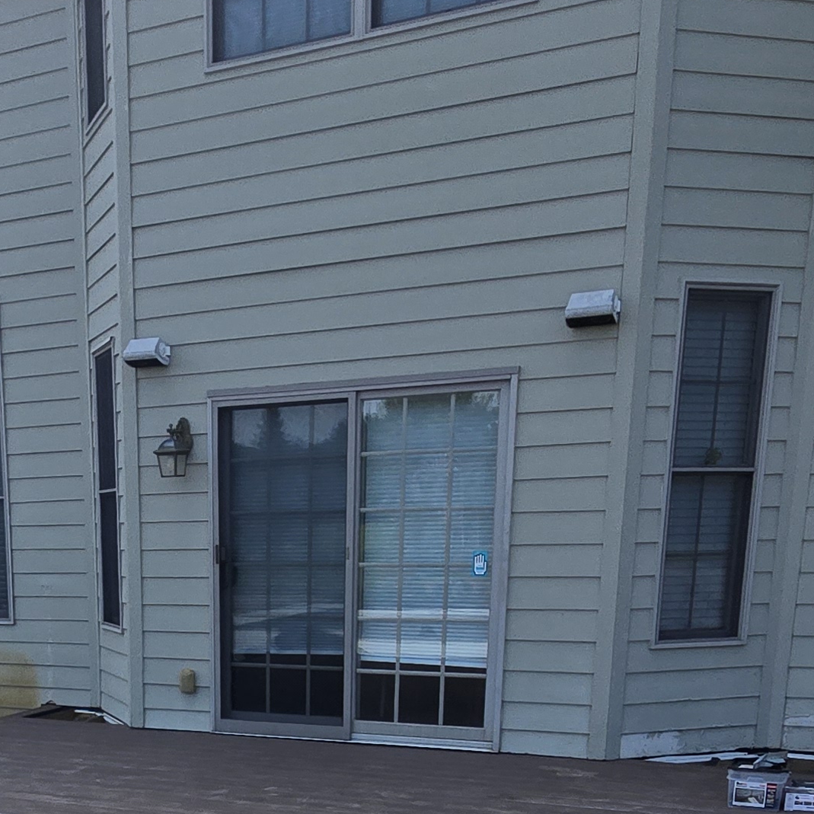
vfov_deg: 34.6
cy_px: 863
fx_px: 1144
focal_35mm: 43
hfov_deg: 37.6
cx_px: 153
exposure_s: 1/1005
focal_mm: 2.2
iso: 50
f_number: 2.2
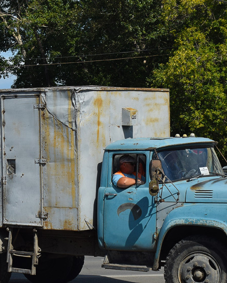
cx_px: 75
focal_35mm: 121
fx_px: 1015
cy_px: 145
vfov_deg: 15.9
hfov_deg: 12.7
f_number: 7.1
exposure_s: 1/1250
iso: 200
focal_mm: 40
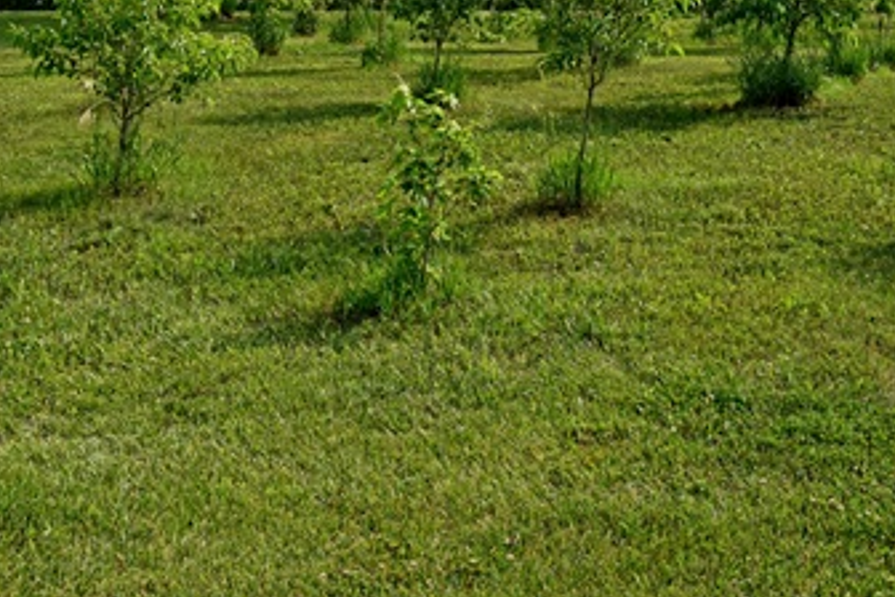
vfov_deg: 22.5
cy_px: 83
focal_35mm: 59
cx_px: 695
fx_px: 1467
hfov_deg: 33.1
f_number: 11
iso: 320
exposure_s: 1/500
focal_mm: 22
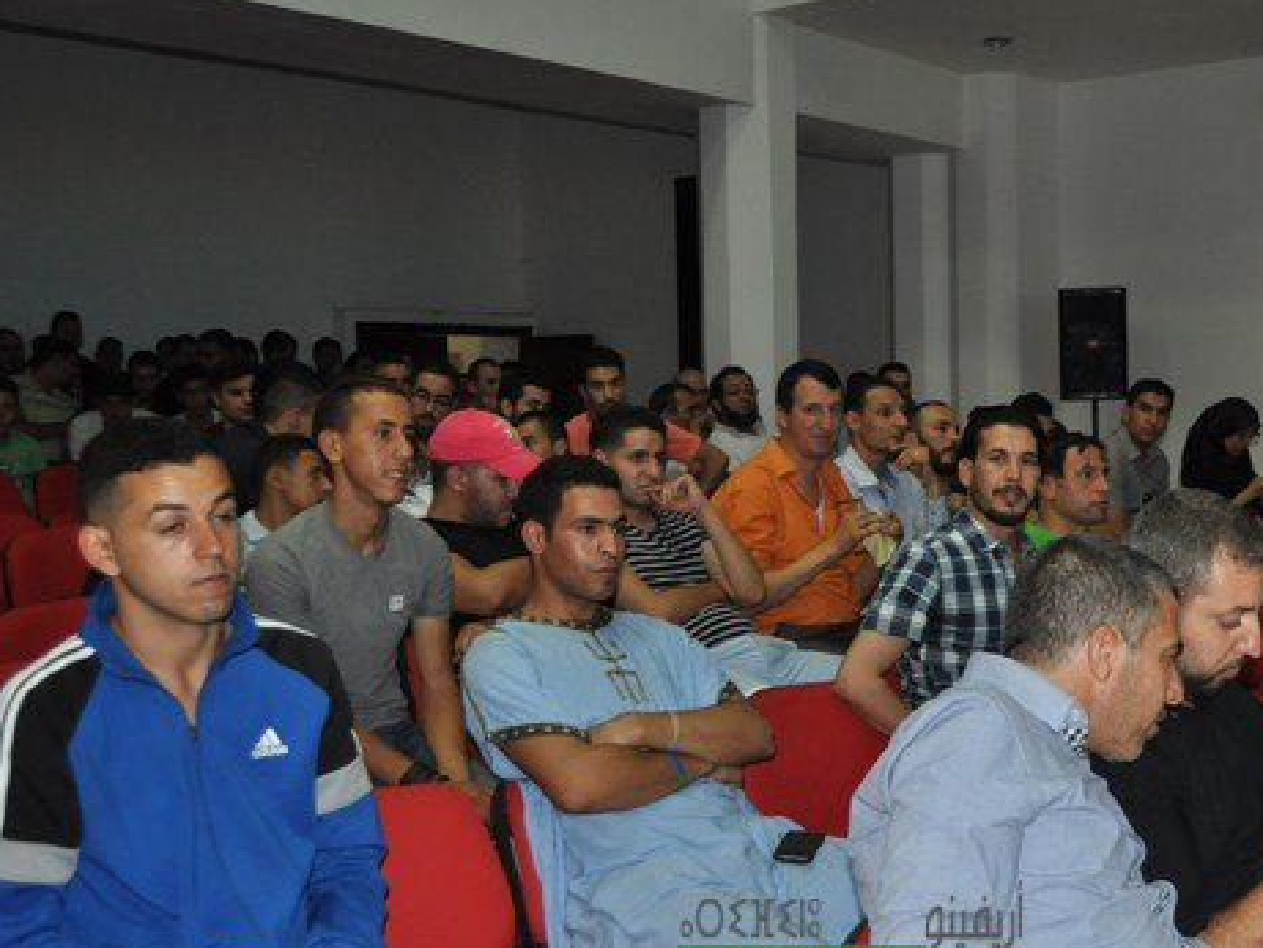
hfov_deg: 42.3
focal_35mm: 44
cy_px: 530
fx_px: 1606
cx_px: 852
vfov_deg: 32.9
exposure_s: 1/60
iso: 800
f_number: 3.5
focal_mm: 22
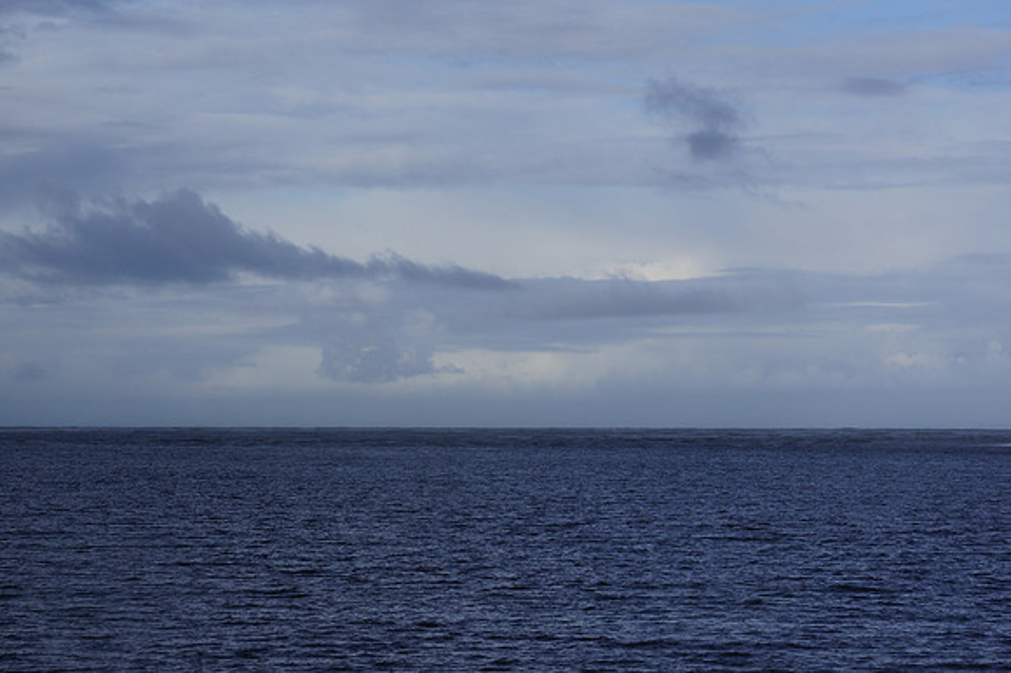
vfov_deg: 12.2
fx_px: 3157
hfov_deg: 18.2
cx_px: 506
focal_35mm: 112
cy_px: 336
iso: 100
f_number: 13
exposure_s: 1/200
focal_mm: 75
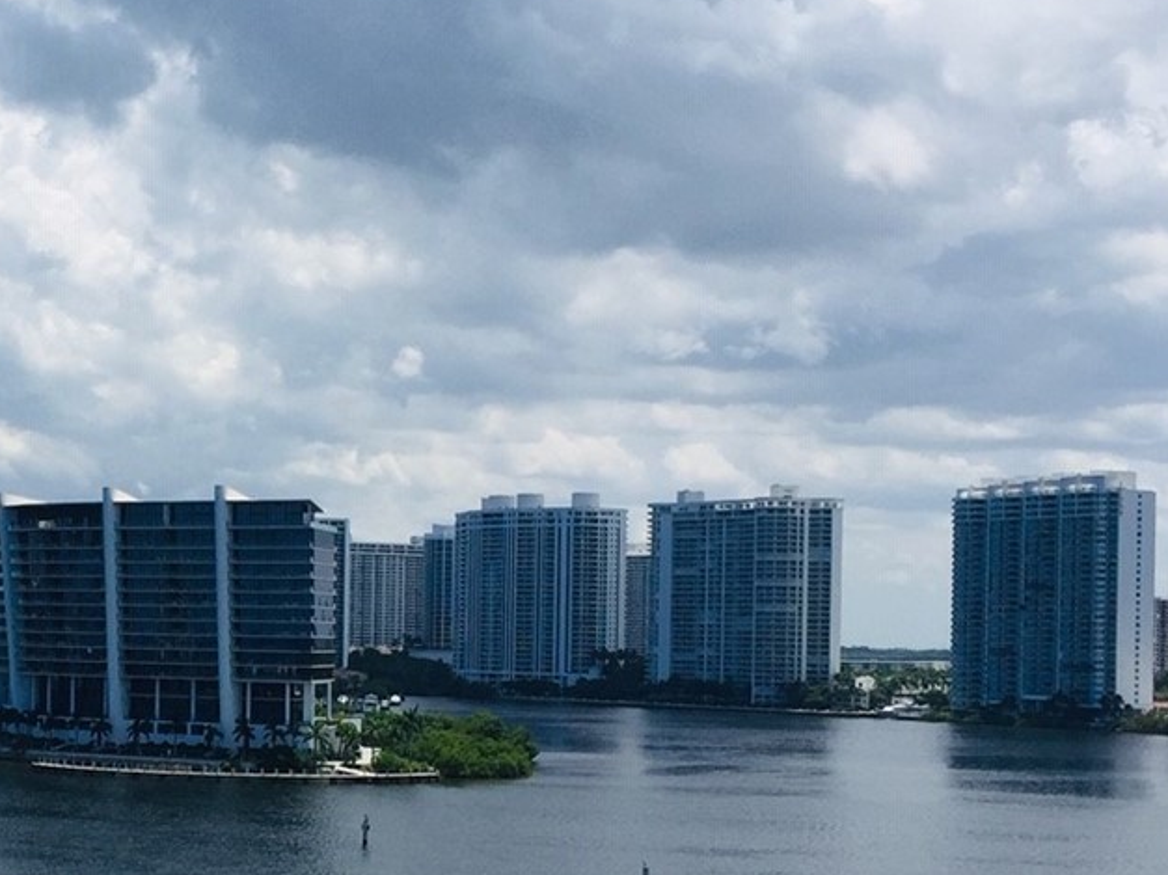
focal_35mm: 74
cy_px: 642
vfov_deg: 19.8
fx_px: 2496
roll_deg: -1.3
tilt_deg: +0.0
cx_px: 54
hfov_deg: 25.3
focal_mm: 4.15
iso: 32
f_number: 2.2
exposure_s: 1/3597
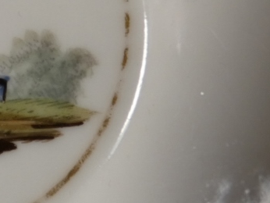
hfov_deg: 24.7
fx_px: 531
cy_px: 45
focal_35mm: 68
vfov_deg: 21.4
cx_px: -83
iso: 80
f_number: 3
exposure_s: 1/200
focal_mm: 4.1
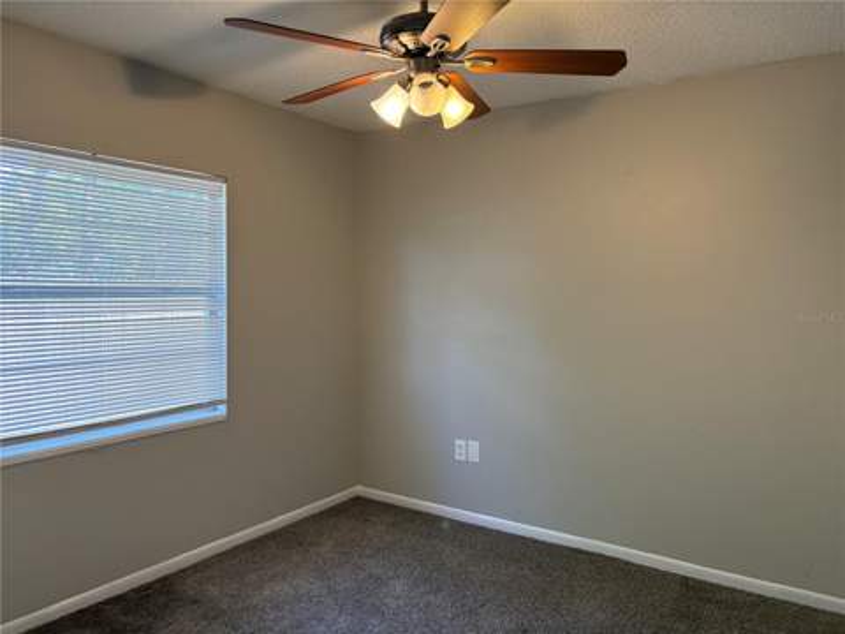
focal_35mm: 26
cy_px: 317
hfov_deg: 67.3
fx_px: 635
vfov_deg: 53.1
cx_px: 422
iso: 100
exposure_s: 1/120
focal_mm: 5.96
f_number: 1.6
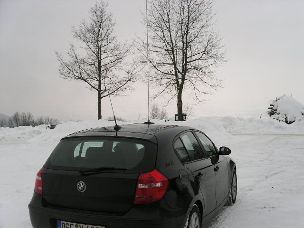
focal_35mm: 38
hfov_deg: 49.0
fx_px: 334
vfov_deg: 37.7
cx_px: 152
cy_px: 114
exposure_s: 1/60
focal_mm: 7.8
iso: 100
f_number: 4.5
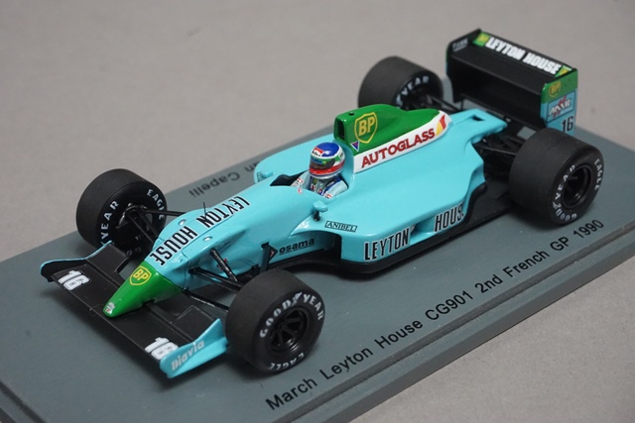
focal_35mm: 68
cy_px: 212
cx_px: 318
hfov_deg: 29.9
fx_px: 1191
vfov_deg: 20.2
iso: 3200
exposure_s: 1/20
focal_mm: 45
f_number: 13
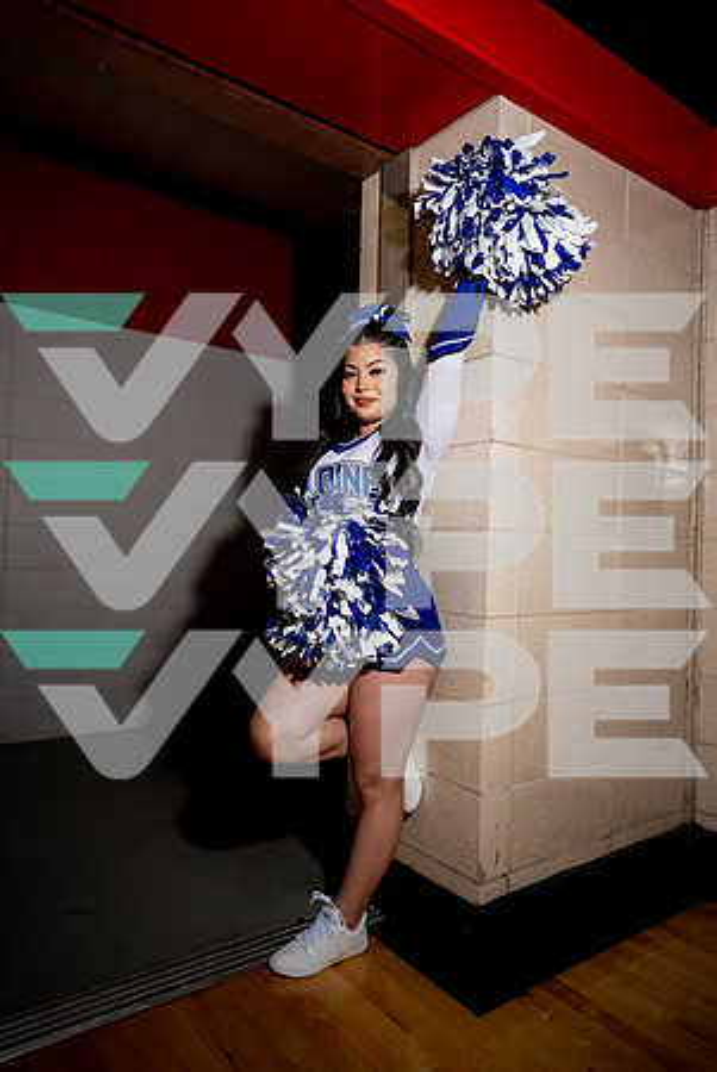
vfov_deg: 73.7
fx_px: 715
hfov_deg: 53.2
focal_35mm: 24
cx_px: 358
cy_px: 536
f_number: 1.6
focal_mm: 24
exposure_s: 1/1000
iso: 100
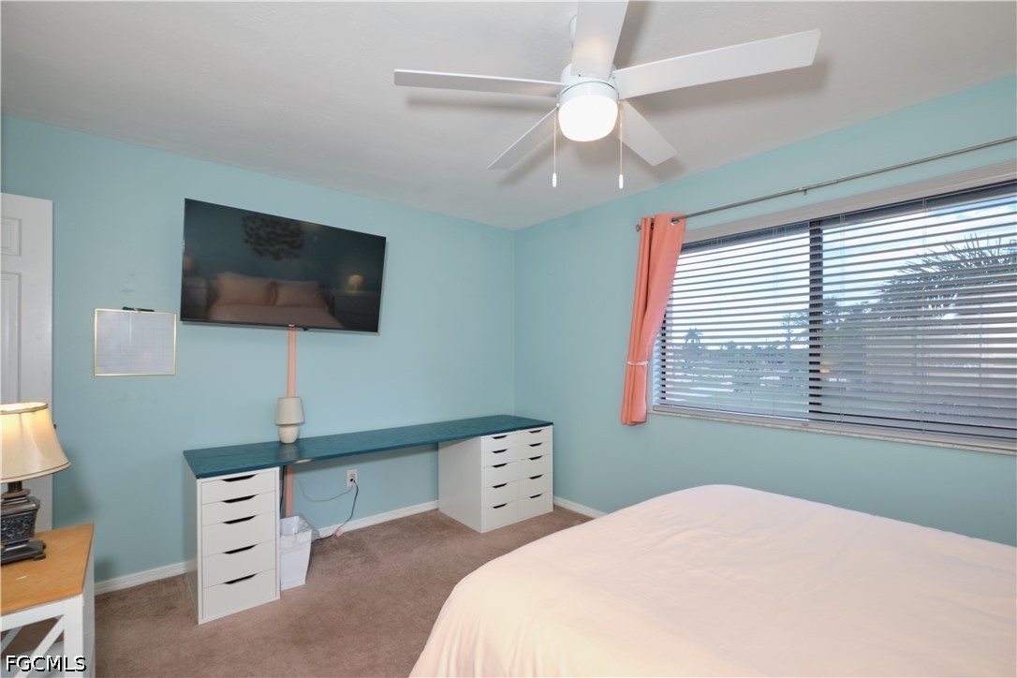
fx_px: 424
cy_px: 339
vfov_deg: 77.3
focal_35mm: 15
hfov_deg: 100.4
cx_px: 508
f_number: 8
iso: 400
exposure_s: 1/30
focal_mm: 10
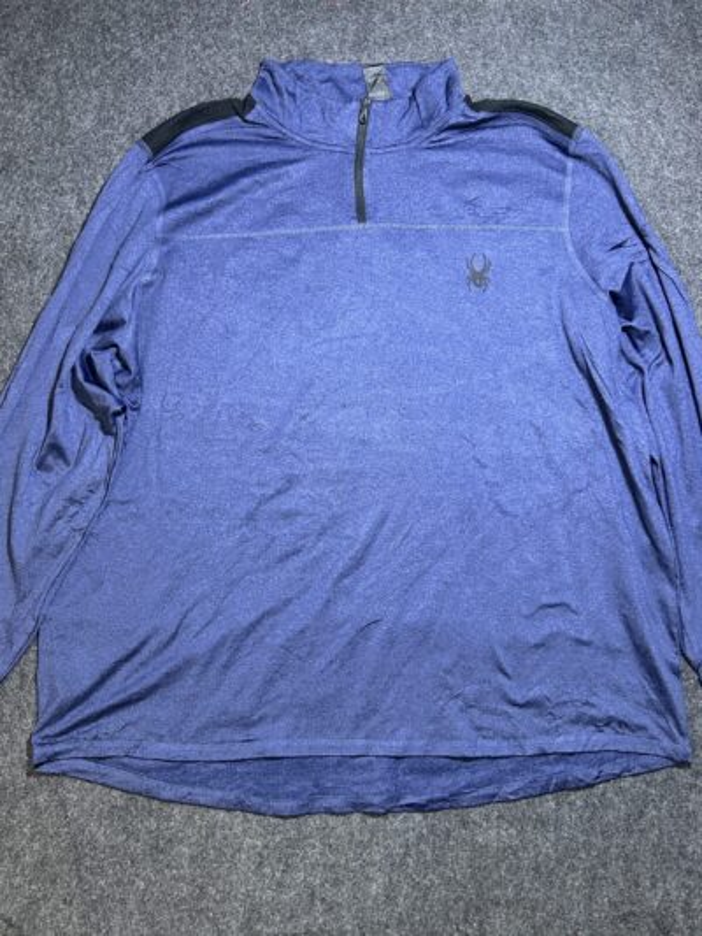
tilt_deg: -57.0
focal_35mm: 26
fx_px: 703
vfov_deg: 67.3
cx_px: 351
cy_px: 468
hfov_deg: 53.1
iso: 125
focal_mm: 5.7
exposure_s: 1/50
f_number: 1.5
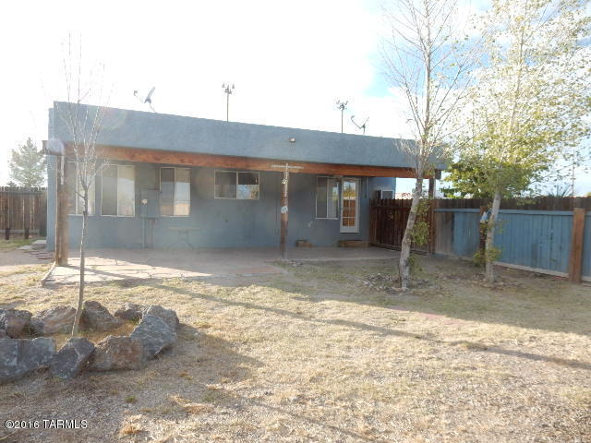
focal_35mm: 25
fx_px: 427
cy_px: 222
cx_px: 296
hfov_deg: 69.4
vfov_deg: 54.9
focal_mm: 4.5
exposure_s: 1/400
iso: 125
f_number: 3.7
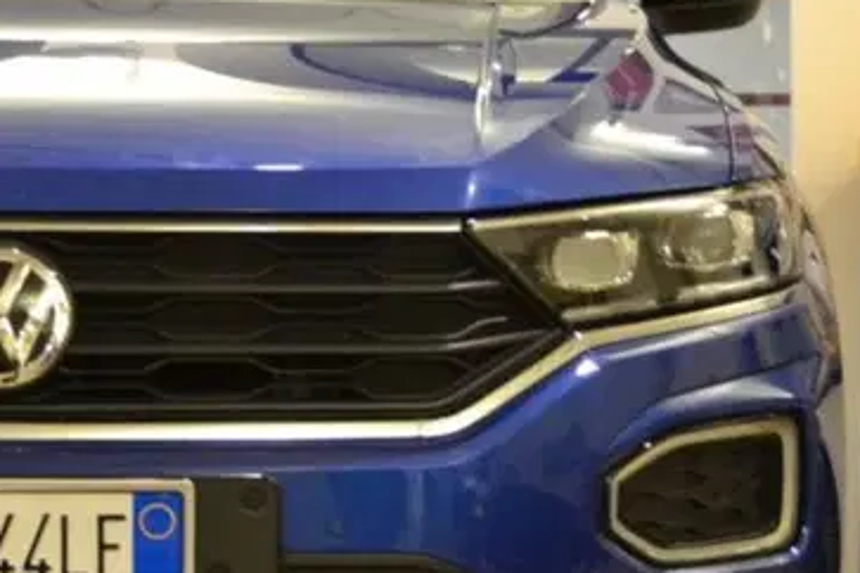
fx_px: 3320
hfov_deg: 14.6
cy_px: 275
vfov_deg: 9.9
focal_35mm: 139
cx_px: 88
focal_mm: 28
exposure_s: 1/40
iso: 3200
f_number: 4
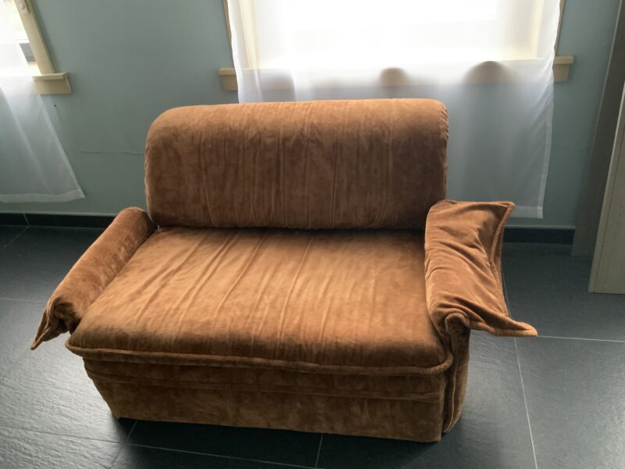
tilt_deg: -34.4
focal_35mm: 29
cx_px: 312
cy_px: 234
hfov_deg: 61.7
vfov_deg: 48.2
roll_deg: +6.8
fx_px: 524
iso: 320
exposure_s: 1/42
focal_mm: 3
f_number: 1.8
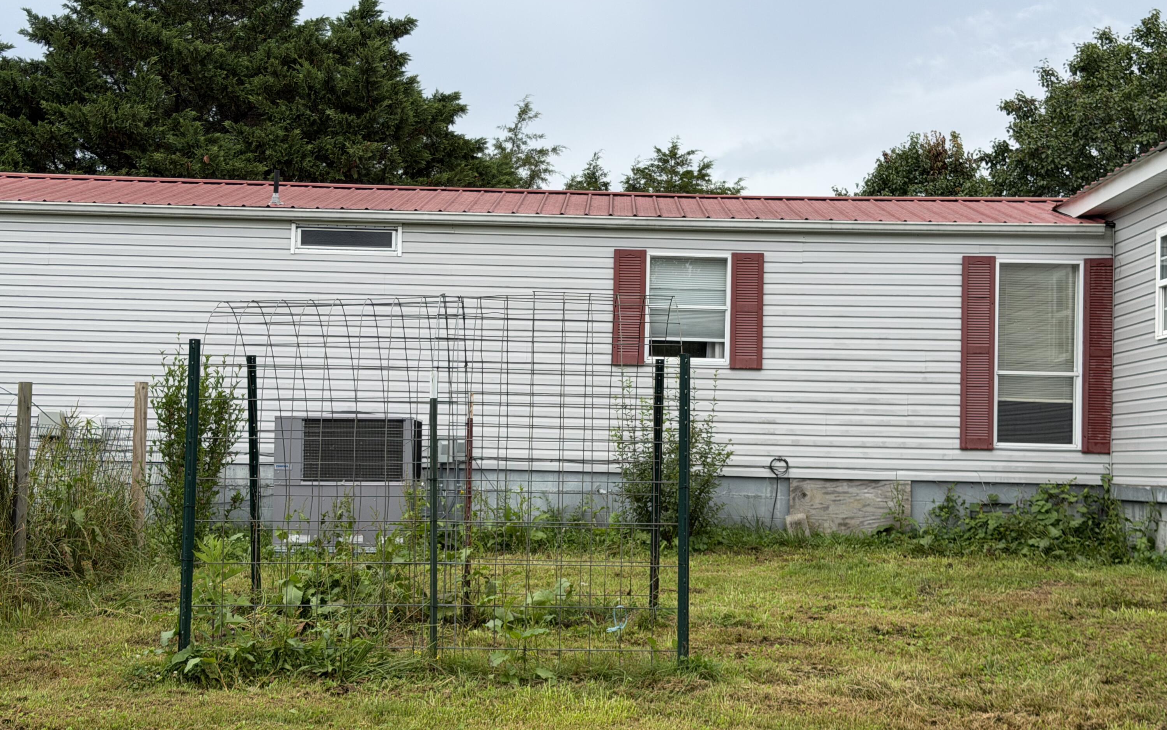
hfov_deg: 39.6
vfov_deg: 25.3
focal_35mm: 51
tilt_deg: +5.6
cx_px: 584
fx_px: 1622
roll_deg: -0.8
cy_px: 398
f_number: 1.78
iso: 64
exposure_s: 1/2976
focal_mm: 6.76
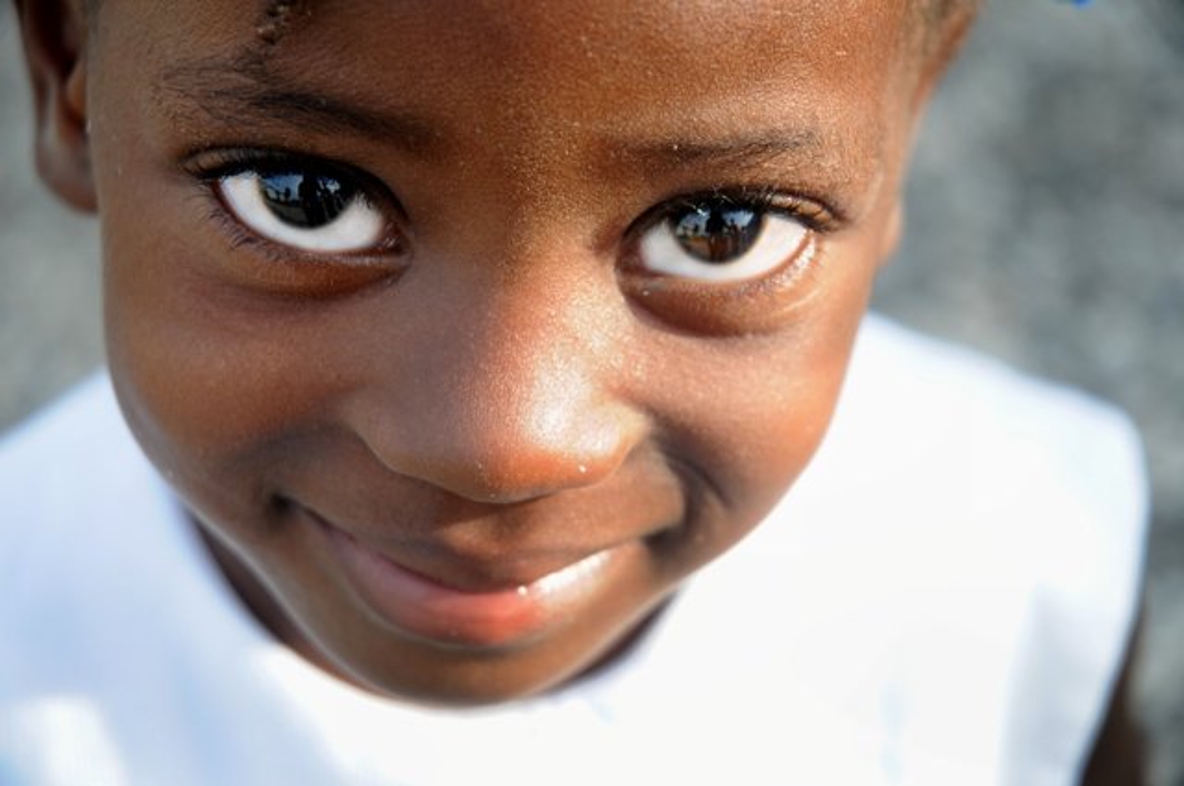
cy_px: 393
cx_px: 592
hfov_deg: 19.5
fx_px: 3449
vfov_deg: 13.0
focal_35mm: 105
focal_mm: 70
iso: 400
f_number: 4.5
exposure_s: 1/500
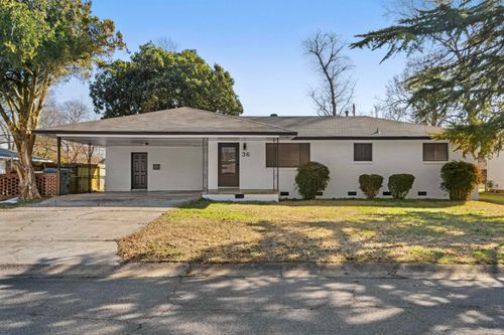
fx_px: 406
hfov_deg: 63.7
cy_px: 168
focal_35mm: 29
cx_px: 252
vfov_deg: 44.9
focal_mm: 19.1
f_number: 8
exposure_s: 1/60
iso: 400
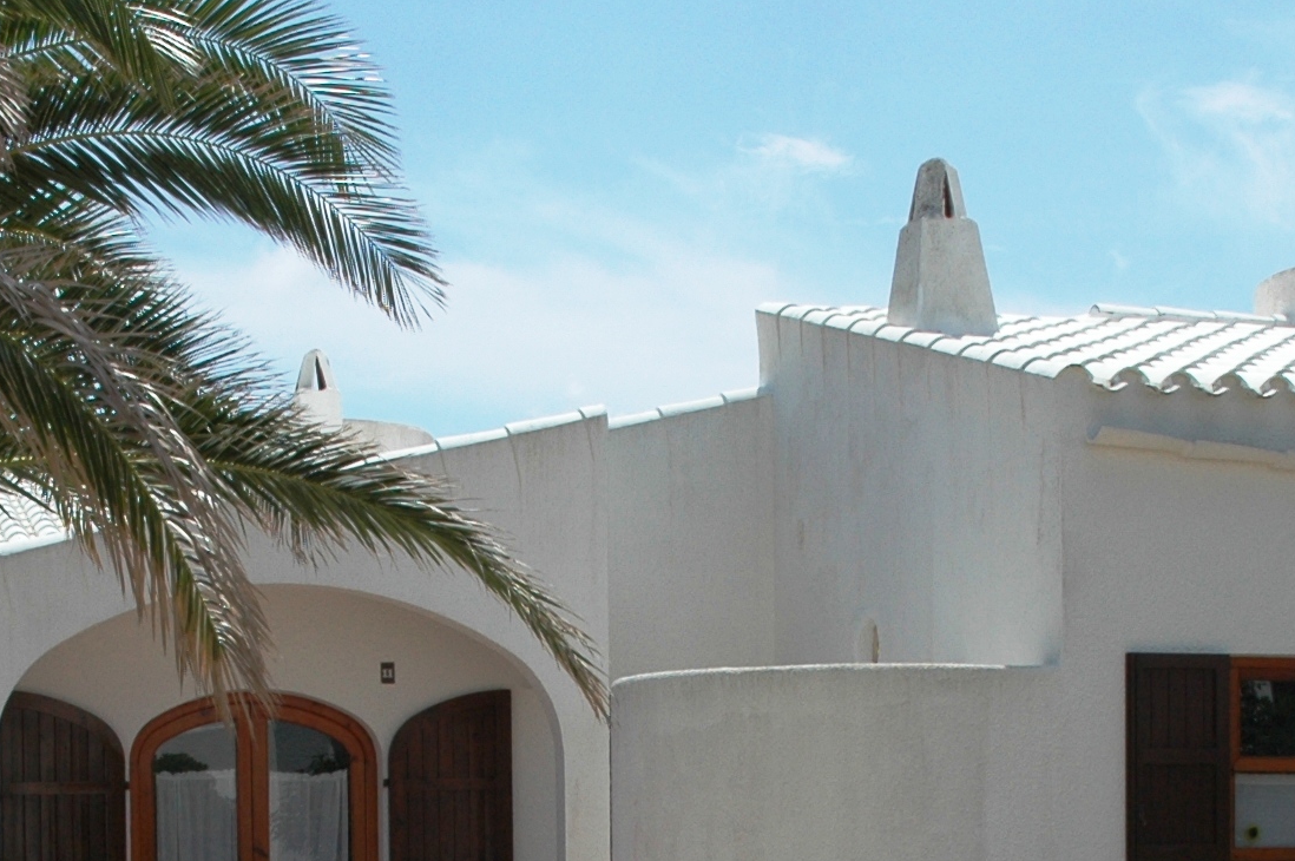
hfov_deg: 27.4
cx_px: 610
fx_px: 2660
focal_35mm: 74
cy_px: 1054
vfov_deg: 17.5
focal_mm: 18
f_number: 11
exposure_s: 1/400
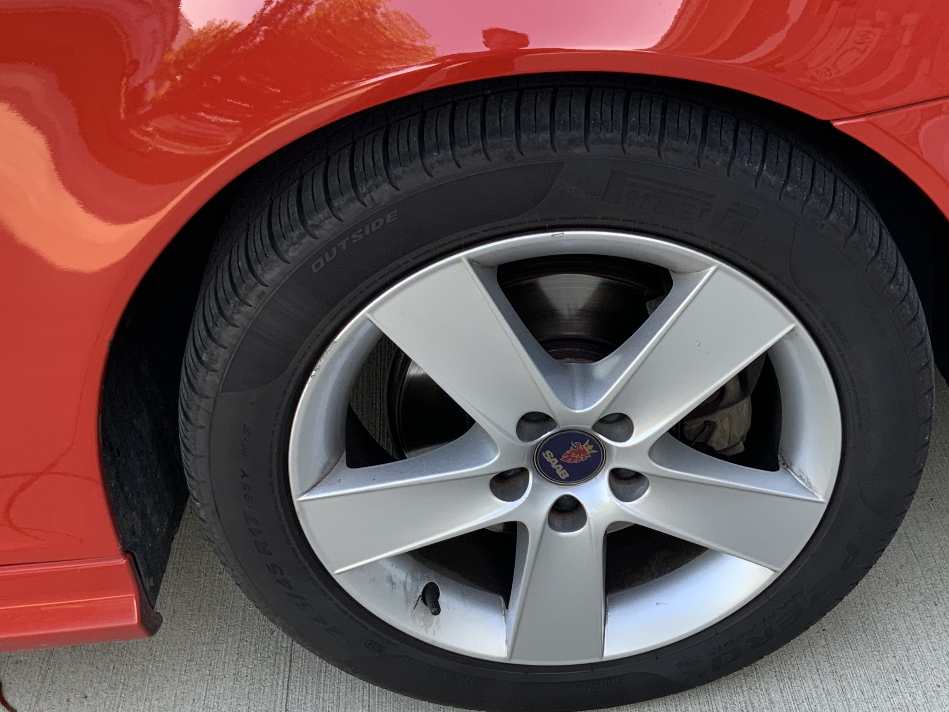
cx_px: 634
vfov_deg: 29.6
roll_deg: -0.1
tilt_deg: -38.2
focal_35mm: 49
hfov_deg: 38.5
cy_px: 444
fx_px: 1343
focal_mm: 3
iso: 40
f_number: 1.8
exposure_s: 1/122
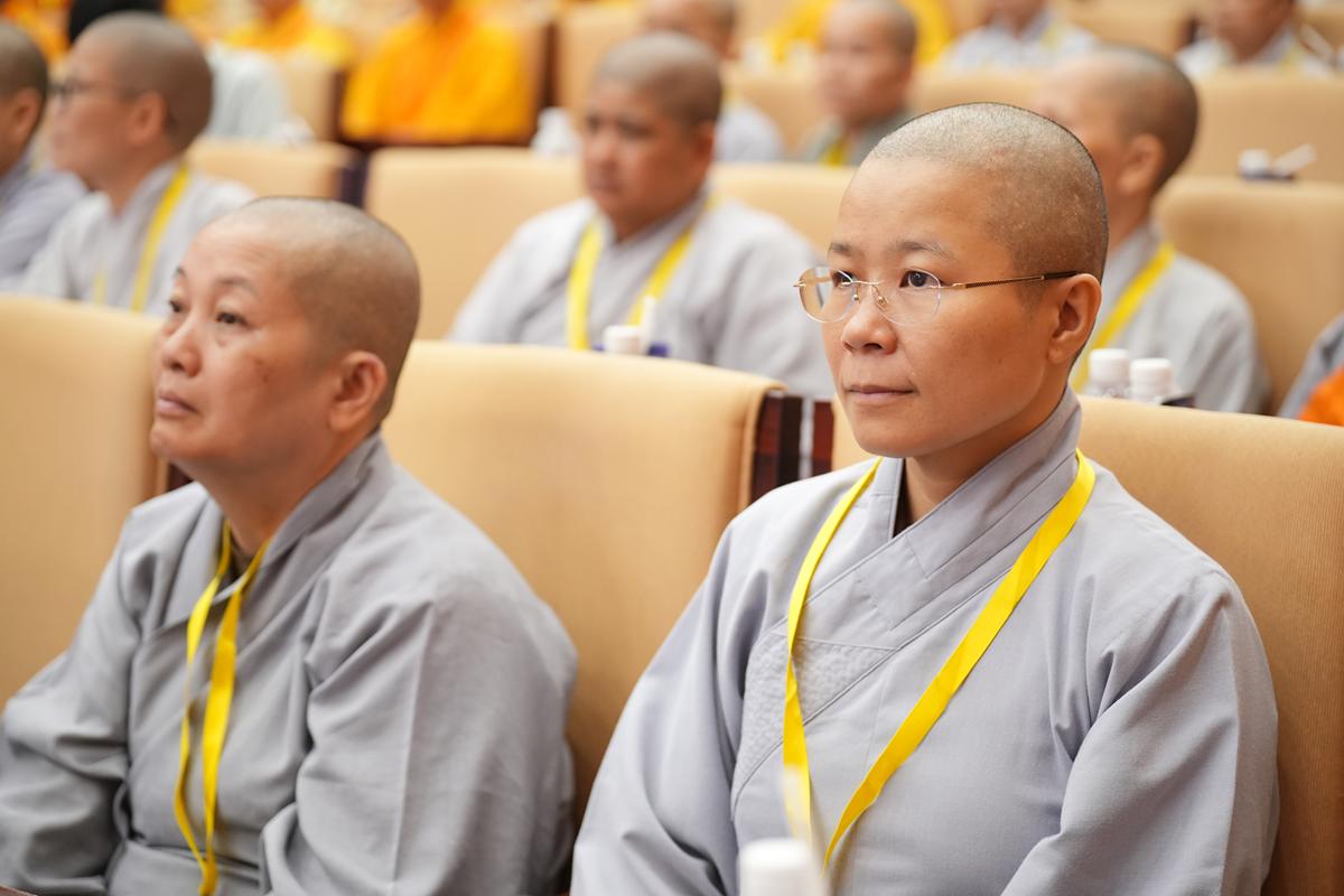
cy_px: 448
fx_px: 2800
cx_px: 672
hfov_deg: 27.0
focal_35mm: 75
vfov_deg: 18.2
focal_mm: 75
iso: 2000
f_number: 2.8
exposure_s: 1/125
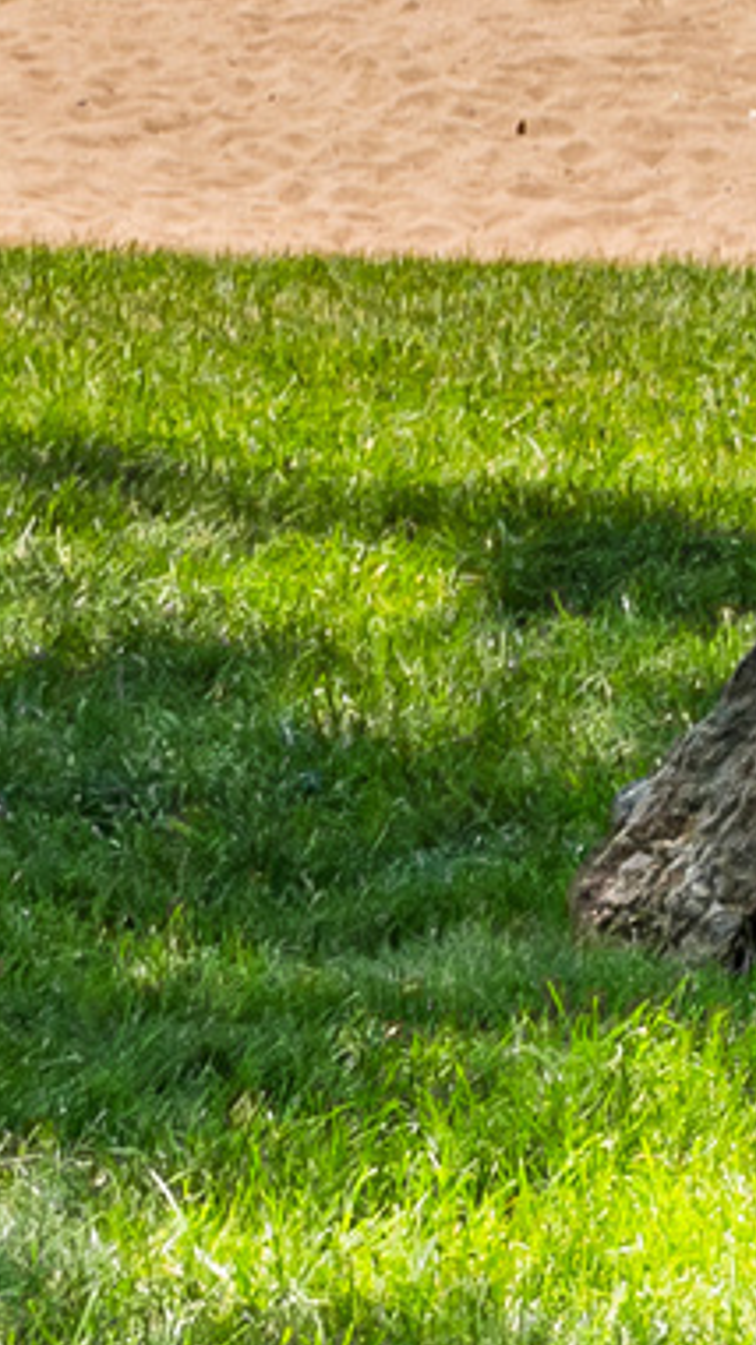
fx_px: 9954
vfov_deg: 7.5
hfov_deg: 4.2
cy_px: -1193
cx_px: 1978
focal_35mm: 279
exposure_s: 1/250
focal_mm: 33
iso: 320
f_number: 8
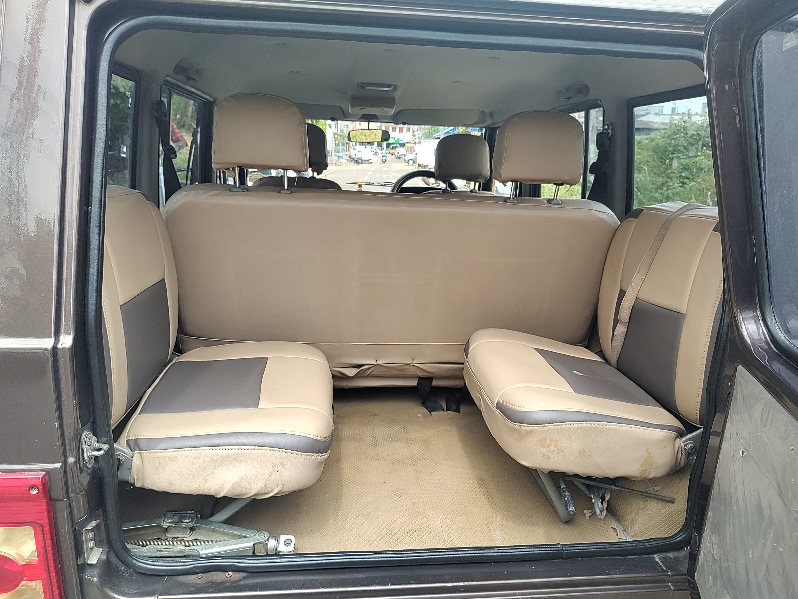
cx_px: 399
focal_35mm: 23
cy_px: 300
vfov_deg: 58.9
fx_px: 530
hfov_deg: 73.9
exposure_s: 1/280
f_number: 1.8
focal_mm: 5.56
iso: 100
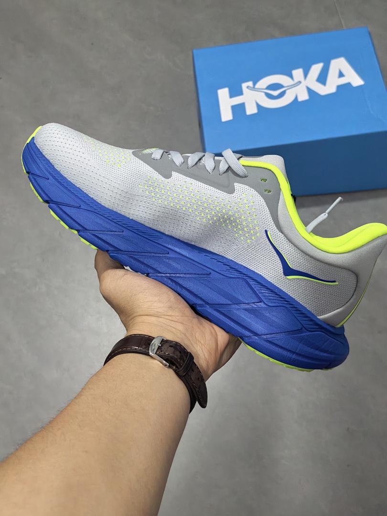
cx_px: 194
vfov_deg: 39.7
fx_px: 716
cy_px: 258
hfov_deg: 30.3
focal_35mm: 48
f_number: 2
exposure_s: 1/167
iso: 640
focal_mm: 5.75
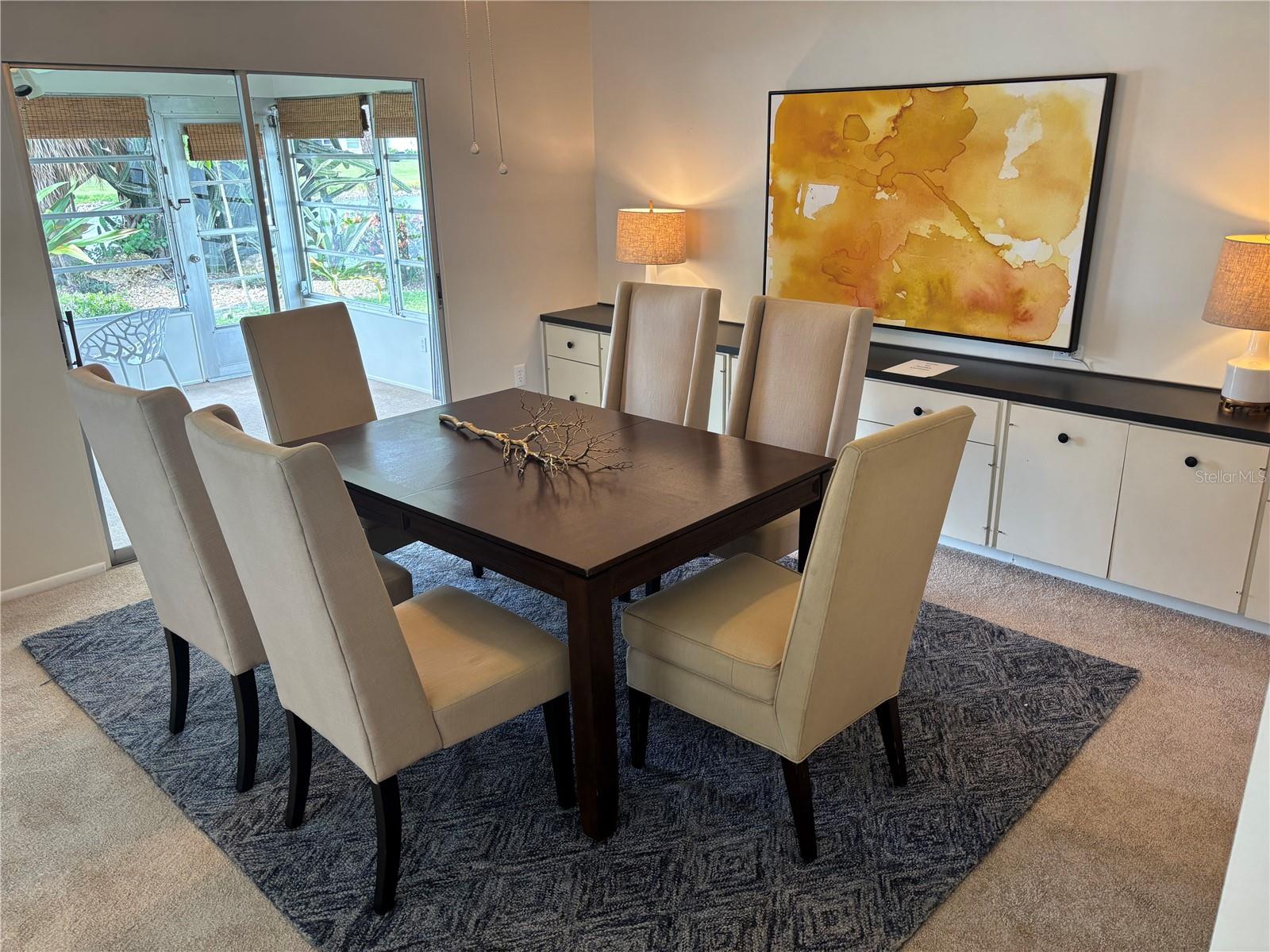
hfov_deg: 67.3
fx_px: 954
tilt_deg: -18.7
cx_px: 635
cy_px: 476
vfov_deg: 53.1
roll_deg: +1.5
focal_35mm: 26
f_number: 1.6
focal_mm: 5.96
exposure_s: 1/60
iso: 80
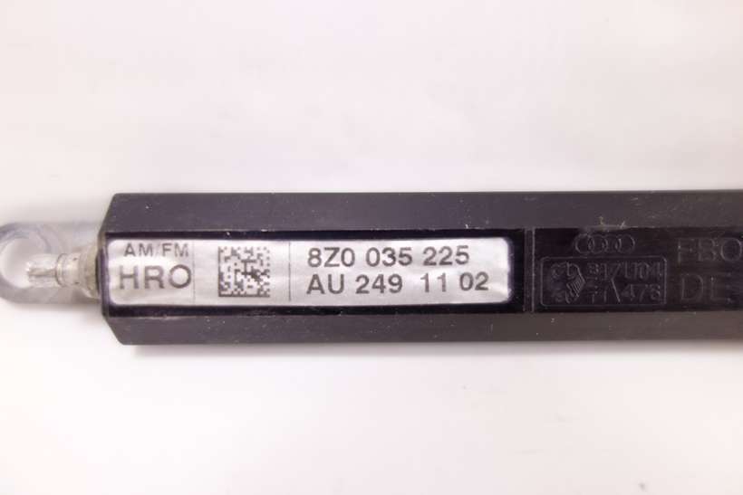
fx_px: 578
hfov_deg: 65.5
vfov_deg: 46.4
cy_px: 248
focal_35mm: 28
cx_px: 372
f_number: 1.8
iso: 125
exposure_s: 1/60
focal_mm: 10.4
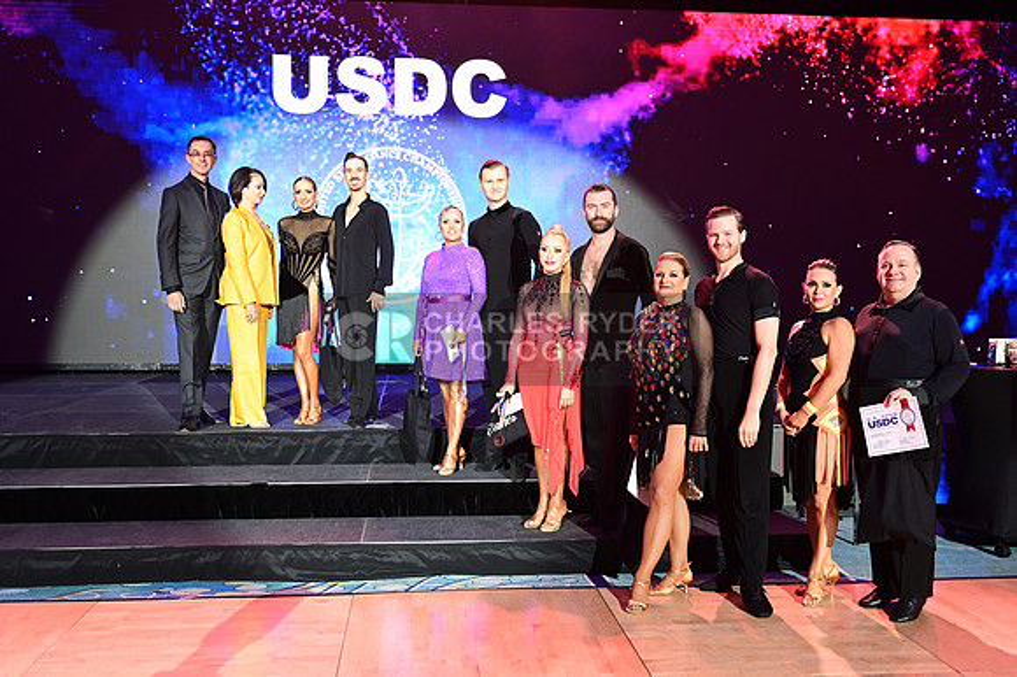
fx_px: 974
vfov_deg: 38.3
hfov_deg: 55.1
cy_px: 338
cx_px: 508
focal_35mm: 34
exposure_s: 1/80
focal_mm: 34.5
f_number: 5
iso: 2000
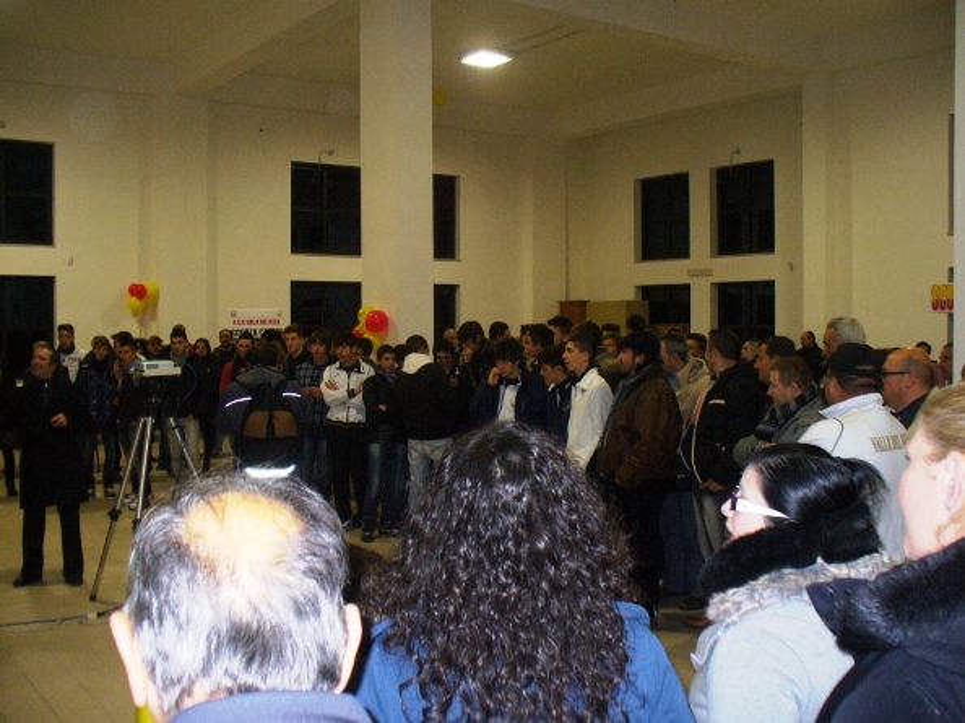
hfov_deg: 50.2
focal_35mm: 37
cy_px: 362
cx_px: 482
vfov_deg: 38.6
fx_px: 1031
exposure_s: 1/60
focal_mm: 6.1
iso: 200
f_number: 2.8
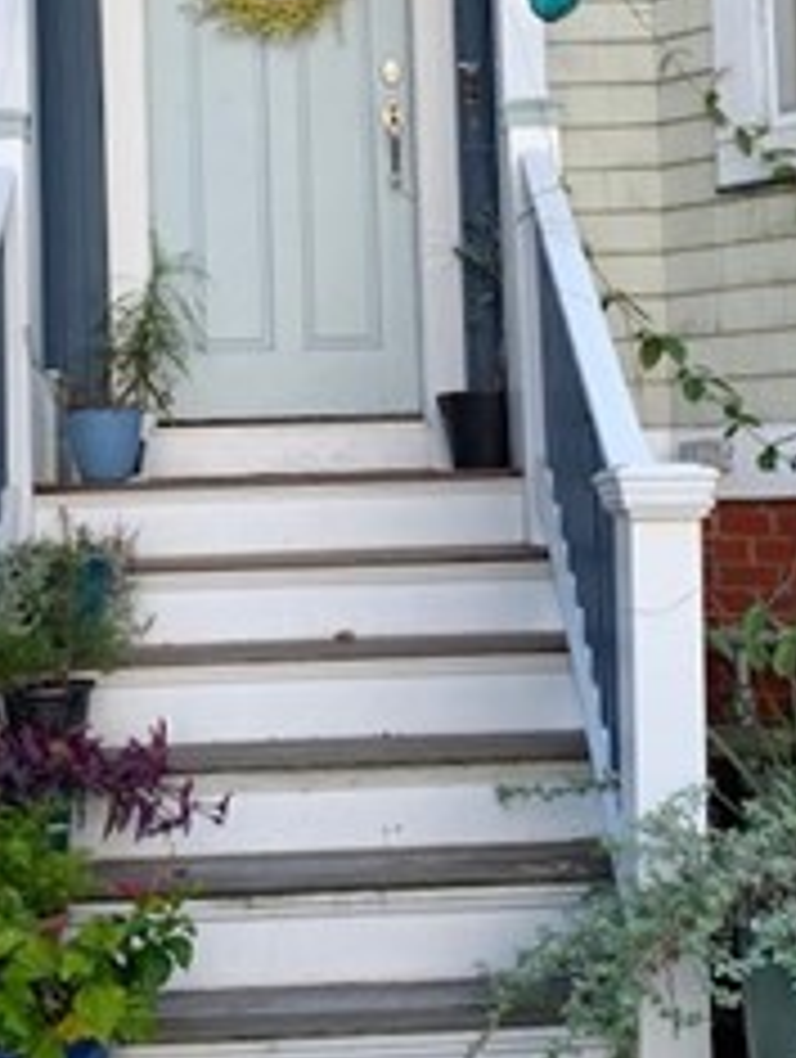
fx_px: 1621
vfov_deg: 35.8
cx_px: 373
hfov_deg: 27.6
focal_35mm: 53
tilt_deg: +5.4
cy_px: 356
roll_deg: +1.6
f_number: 1.8
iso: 25
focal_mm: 4.25
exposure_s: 1/417
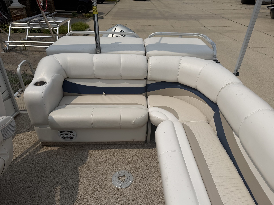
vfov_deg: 54.9
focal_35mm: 25
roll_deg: -0.5
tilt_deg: -30.7
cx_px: 138
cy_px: 101
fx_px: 198
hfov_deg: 69.4
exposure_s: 1/14286
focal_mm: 6.76
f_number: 1.78
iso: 80
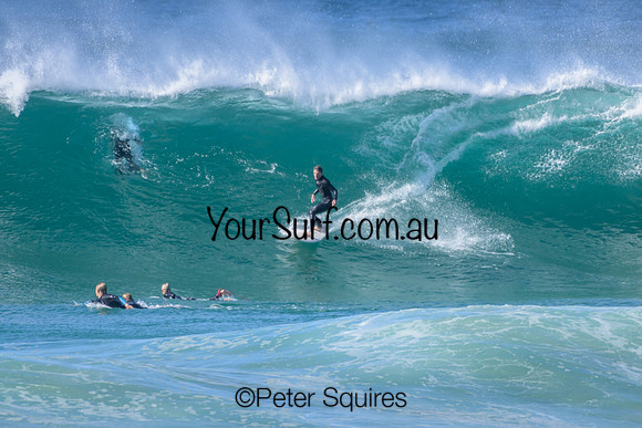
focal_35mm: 800
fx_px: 14269
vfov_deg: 1.7
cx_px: 321
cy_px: 214
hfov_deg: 2.6
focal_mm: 800
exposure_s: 1/2000
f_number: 11
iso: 1600
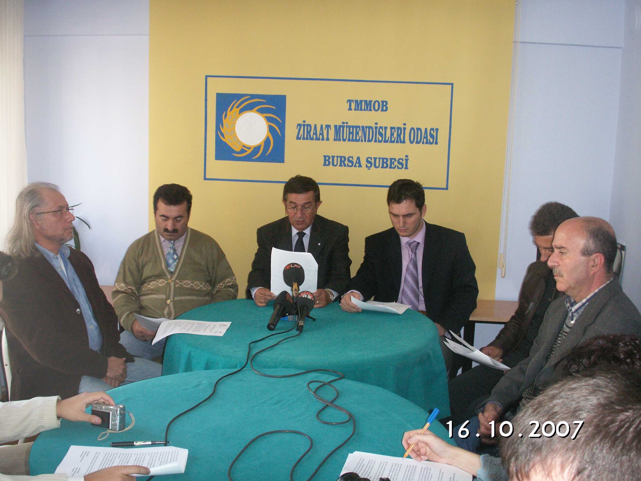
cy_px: 240
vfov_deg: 38.7
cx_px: 320
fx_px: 685
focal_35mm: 37
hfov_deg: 50.1
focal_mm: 7.7
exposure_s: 1/40
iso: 160
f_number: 3.5
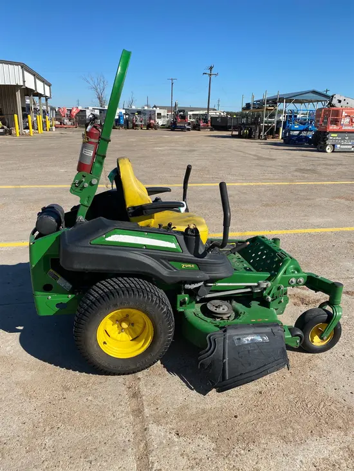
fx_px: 354
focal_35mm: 26
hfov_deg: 53.1
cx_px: 177
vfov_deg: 67.3
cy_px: 236
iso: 32
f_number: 1.8
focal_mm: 4.25
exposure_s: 1/3205
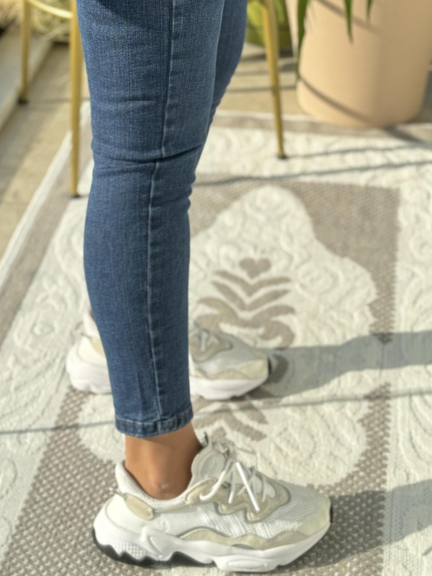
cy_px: 84
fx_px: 1448
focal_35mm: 87
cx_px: 177
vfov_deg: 22.1
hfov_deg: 17.0
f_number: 1.78
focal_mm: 6.76
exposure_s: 1/399
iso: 64
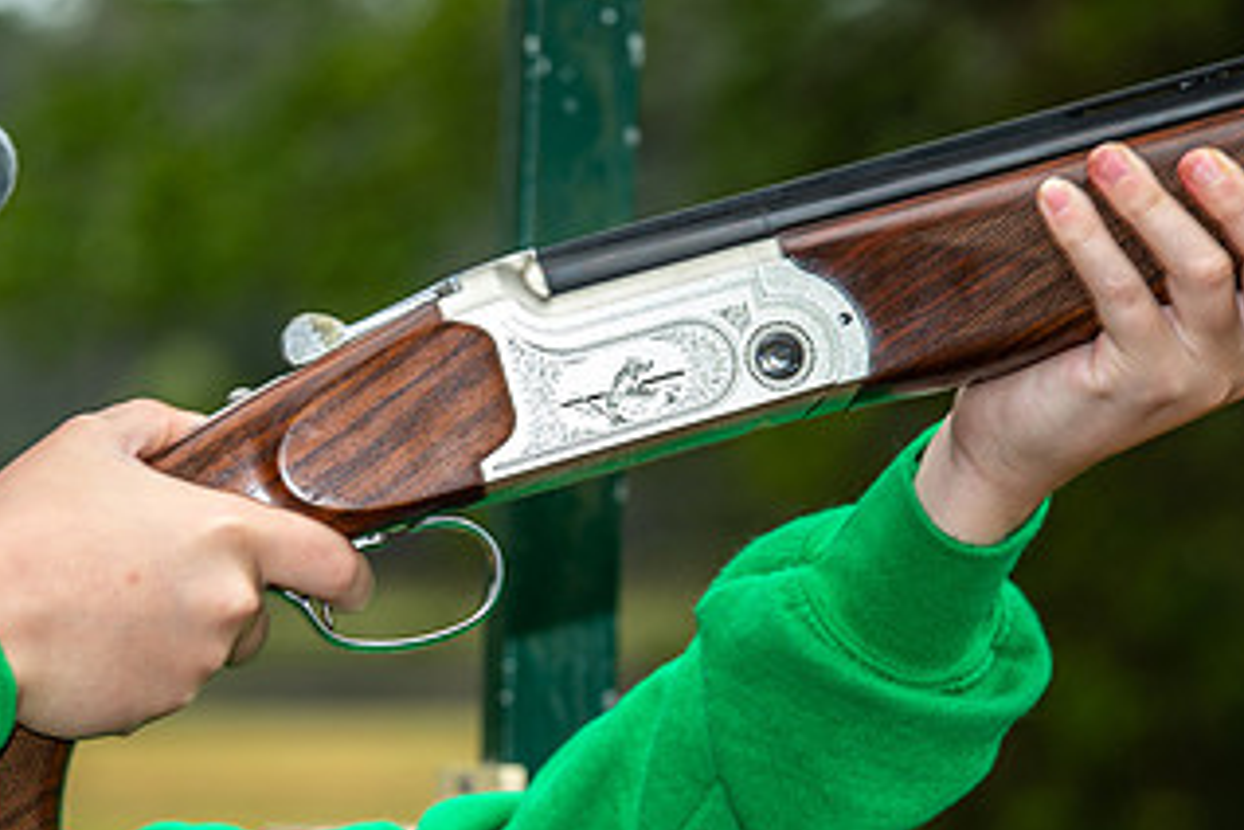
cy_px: 595
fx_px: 10089
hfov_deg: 7.0
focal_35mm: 292
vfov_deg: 4.7
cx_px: 215
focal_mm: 160
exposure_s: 1/125
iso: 125
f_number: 8
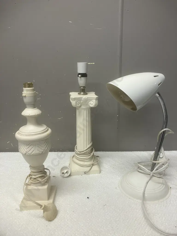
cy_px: 118
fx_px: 191
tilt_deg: -12.8
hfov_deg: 49.7
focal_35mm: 28
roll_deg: +0.9
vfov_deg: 63.4
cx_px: 88
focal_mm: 3.99
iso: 50
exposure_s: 1/50
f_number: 1.8
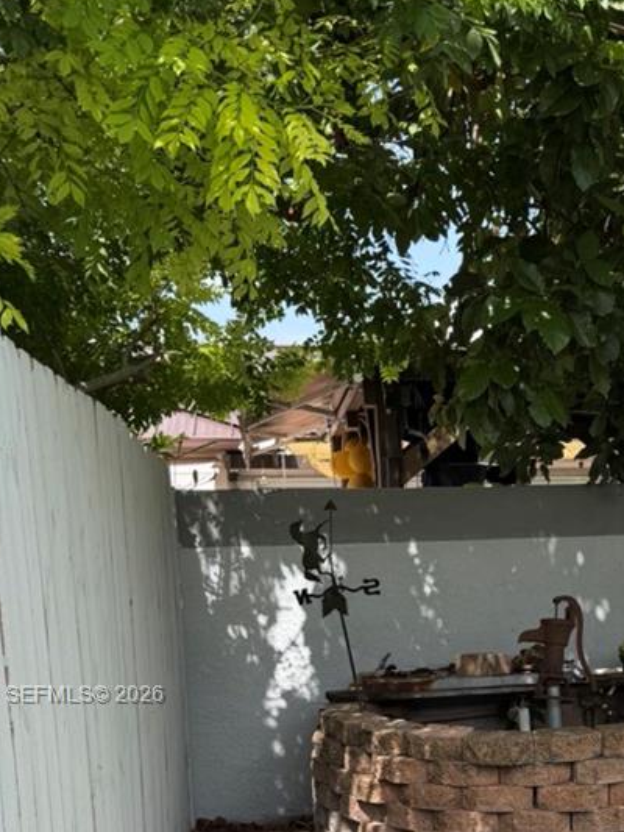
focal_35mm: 54
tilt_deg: -7.4
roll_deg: +1.3
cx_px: 577
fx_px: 1297
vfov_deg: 34.2
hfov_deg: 26.1
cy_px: 696
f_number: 1.78
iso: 80
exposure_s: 1/2110
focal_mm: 6.76
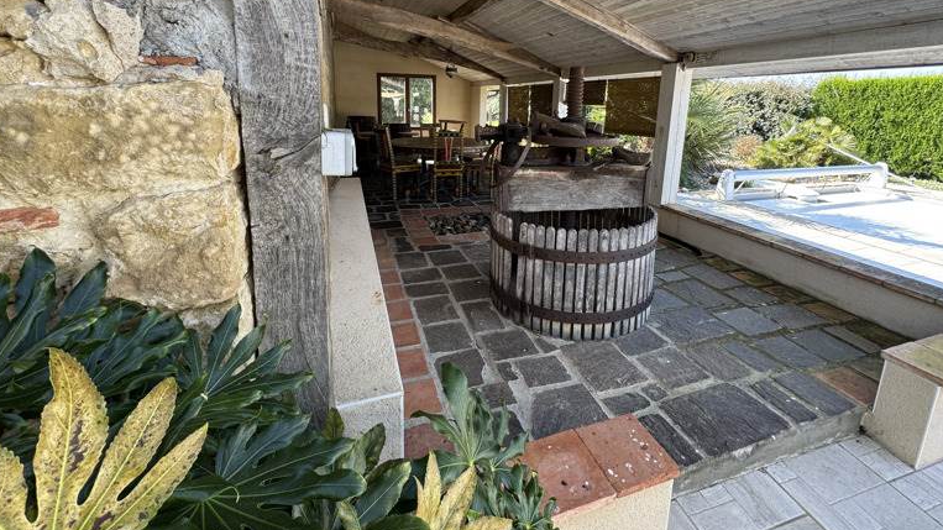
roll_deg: -0.8
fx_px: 400
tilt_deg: -10.9
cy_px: 175
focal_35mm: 16
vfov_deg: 65.3
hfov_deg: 99.4
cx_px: 480
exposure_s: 1/99
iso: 50
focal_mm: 2.22
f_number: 2.2
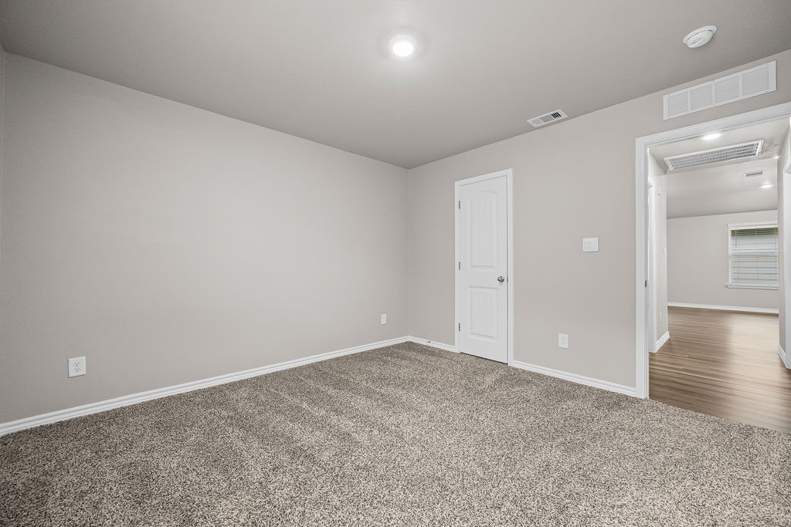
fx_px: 286
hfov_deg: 108.3
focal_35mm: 13
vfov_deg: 85.4
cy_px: 264
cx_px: 396
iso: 6400
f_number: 3.5
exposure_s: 1/30
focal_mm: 9
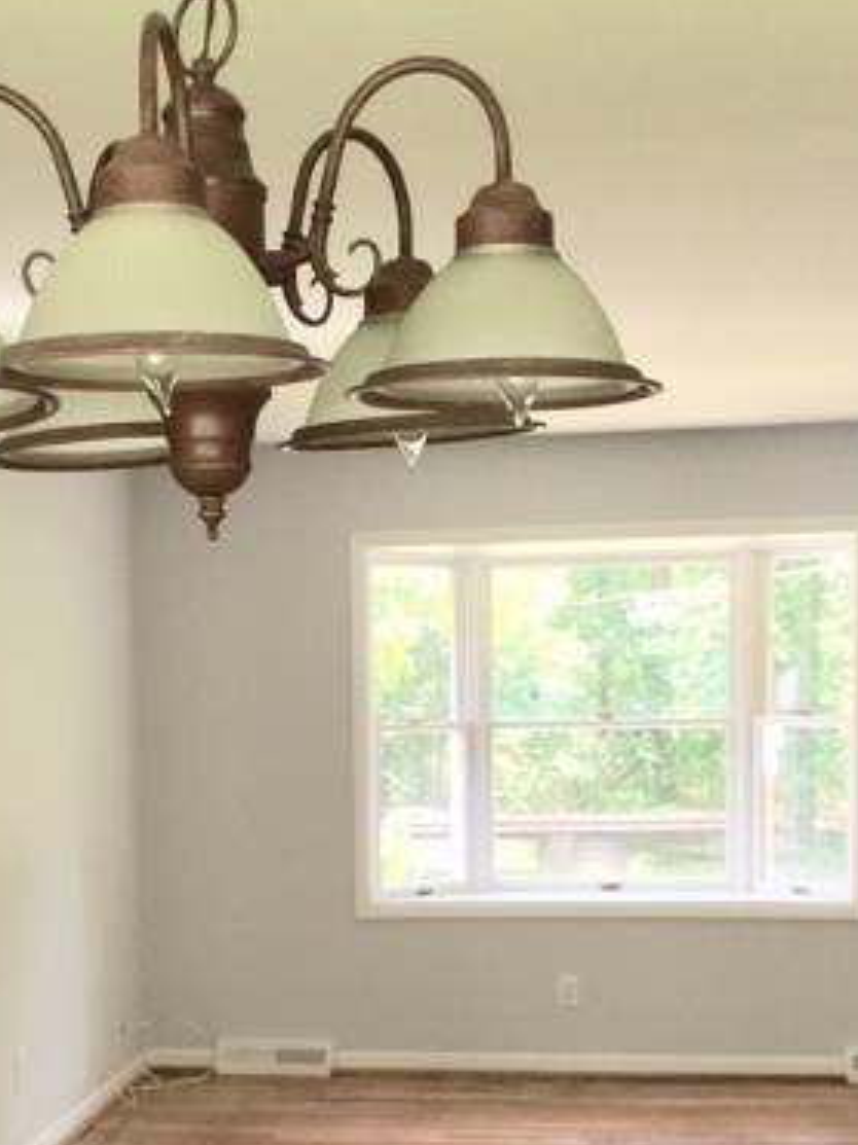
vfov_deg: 31.7
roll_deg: +1.8
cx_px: 306
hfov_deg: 24.3
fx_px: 1984
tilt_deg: -6.3
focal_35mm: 60
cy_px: 849
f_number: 2.2
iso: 25
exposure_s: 1/48
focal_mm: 4.15
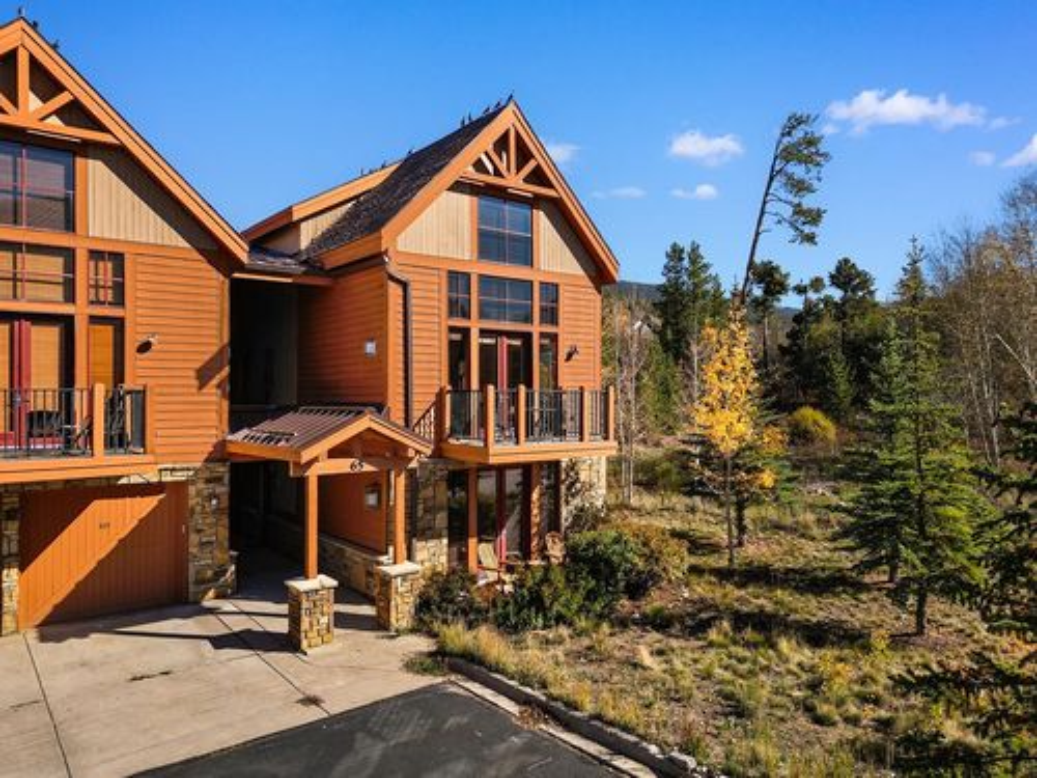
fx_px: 719
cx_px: 518
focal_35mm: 24
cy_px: 389
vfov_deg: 56.8
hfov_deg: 71.6
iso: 100
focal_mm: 6.72
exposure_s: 1/1250
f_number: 1.7
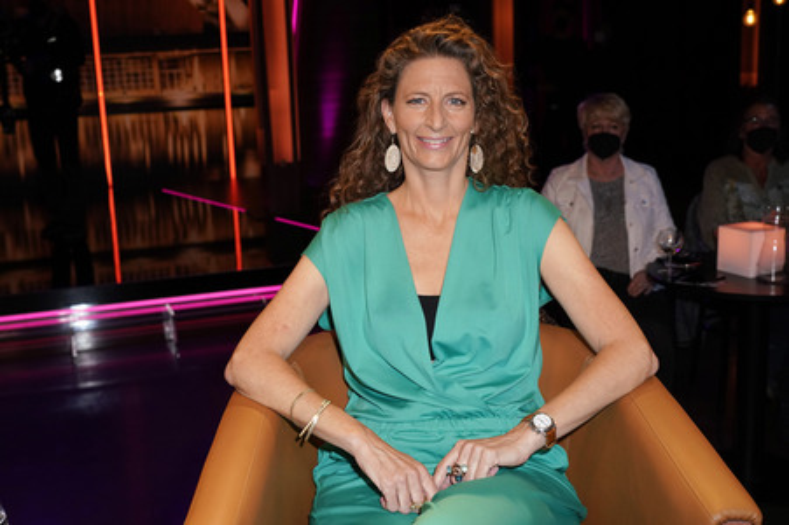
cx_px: 394
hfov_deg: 47.4
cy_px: 262
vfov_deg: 32.6
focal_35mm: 41
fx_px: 898
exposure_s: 1/160
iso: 1600
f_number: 6.3
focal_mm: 41
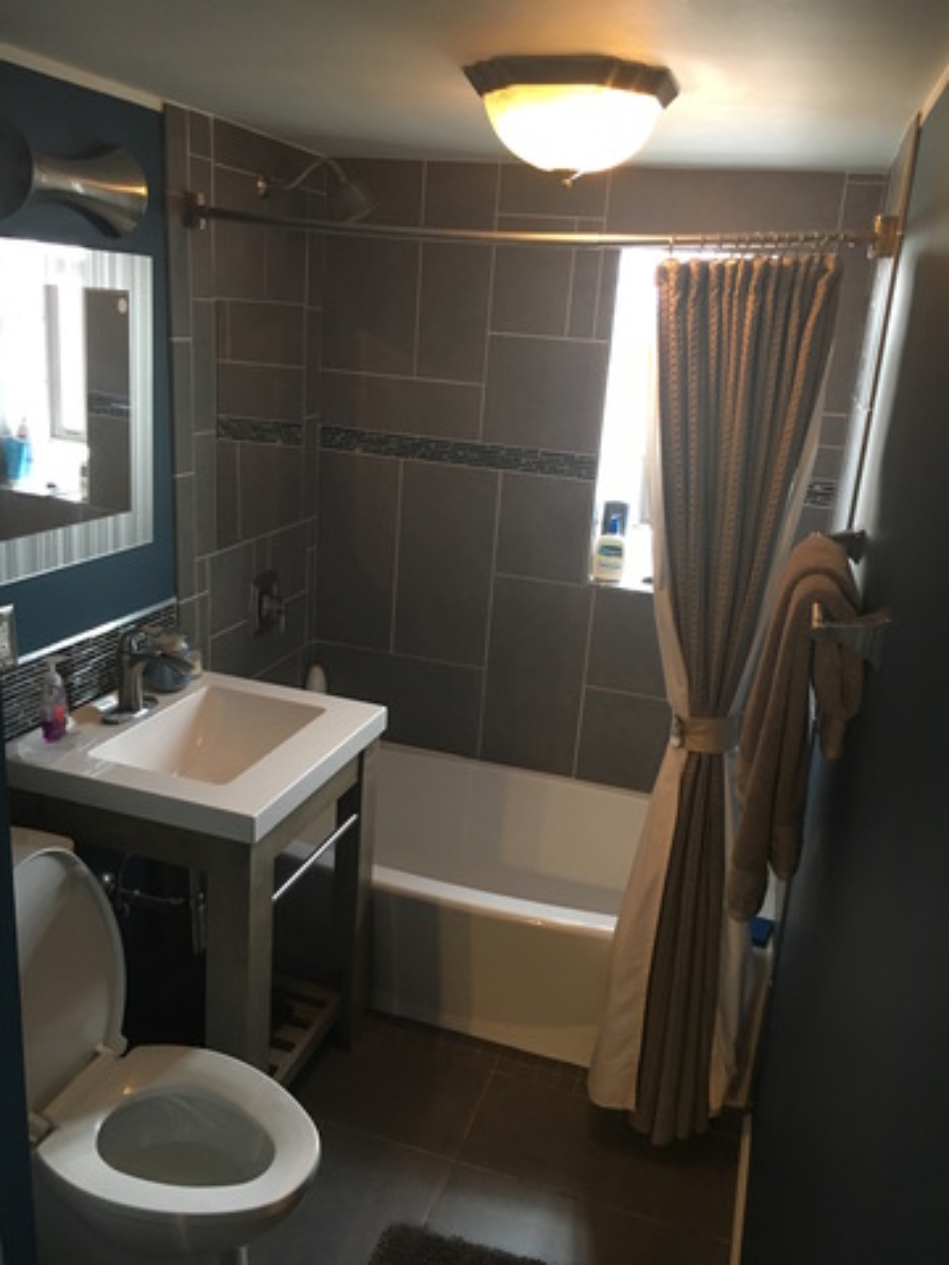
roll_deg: -1.7
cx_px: 474
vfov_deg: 61.7
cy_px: 632
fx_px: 1060
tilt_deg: -16.5
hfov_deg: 48.2
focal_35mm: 29
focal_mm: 4.15
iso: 200
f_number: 2.2
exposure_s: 1/24
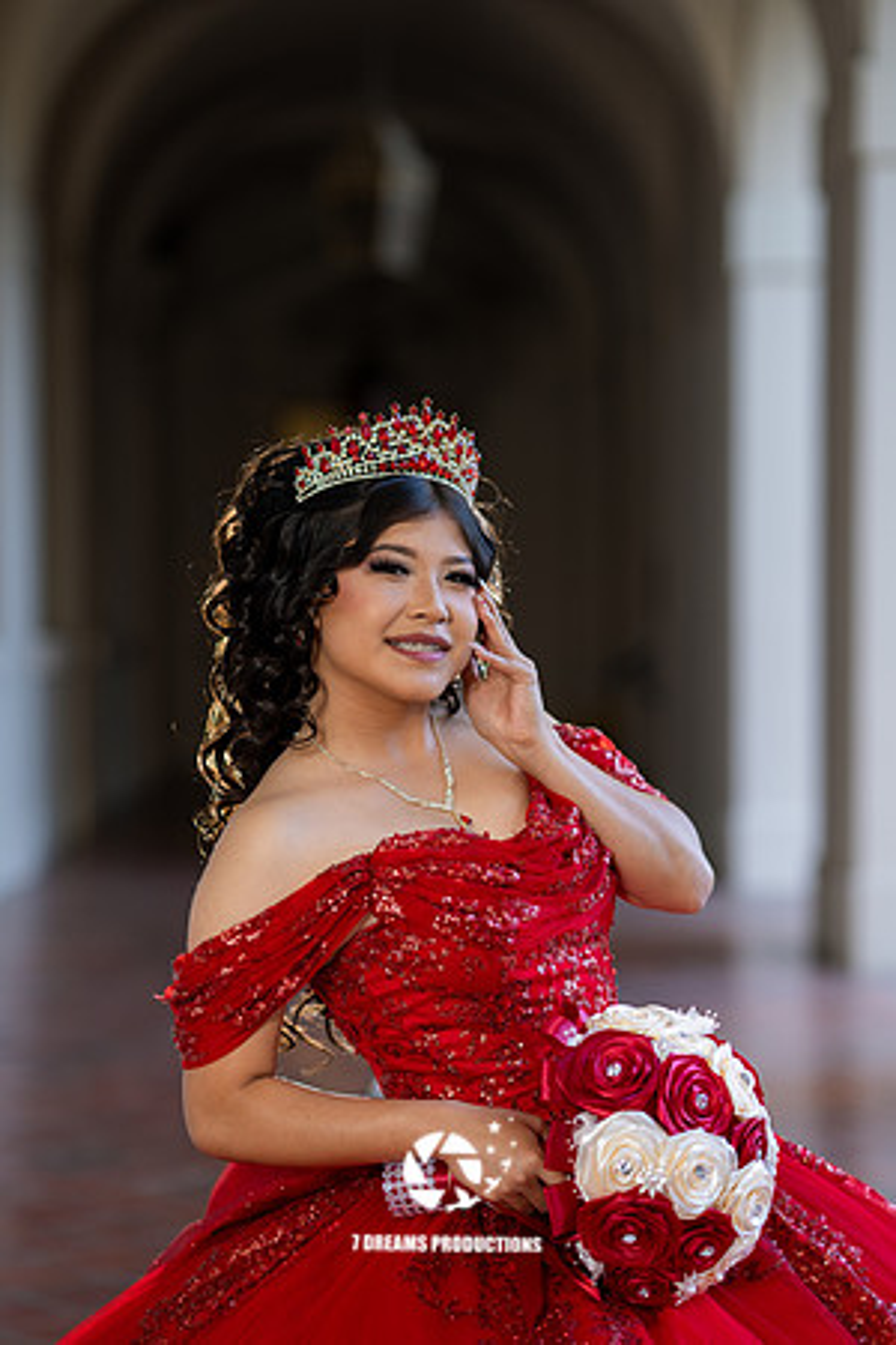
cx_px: 448
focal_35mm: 85
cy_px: 672
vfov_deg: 23.9
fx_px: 3173
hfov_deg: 16.1
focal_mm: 85
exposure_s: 1/125
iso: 100
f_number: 2
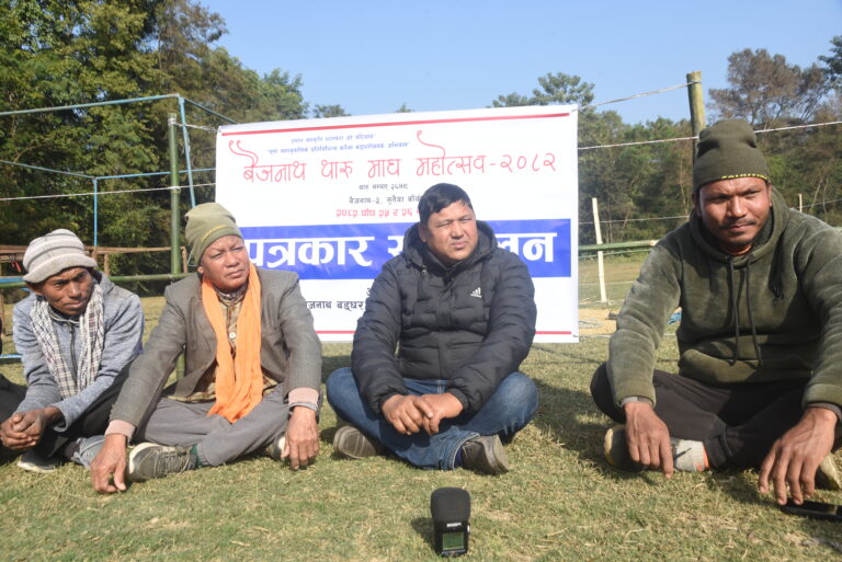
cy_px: 281
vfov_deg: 43.7
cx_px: 421
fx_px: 702
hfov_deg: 61.9
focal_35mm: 30
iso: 400
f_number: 11
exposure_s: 1/250
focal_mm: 30
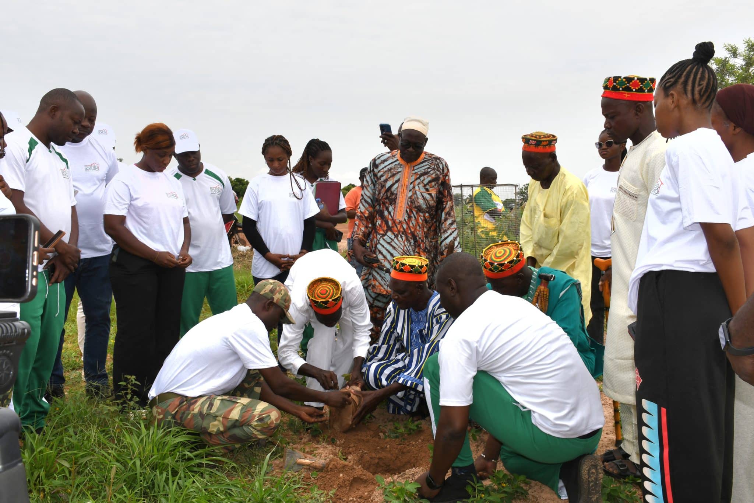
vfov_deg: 38.9
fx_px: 712
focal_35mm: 34
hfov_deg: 55.8
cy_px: 252
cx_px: 377
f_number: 13
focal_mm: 23
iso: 200
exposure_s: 1/250
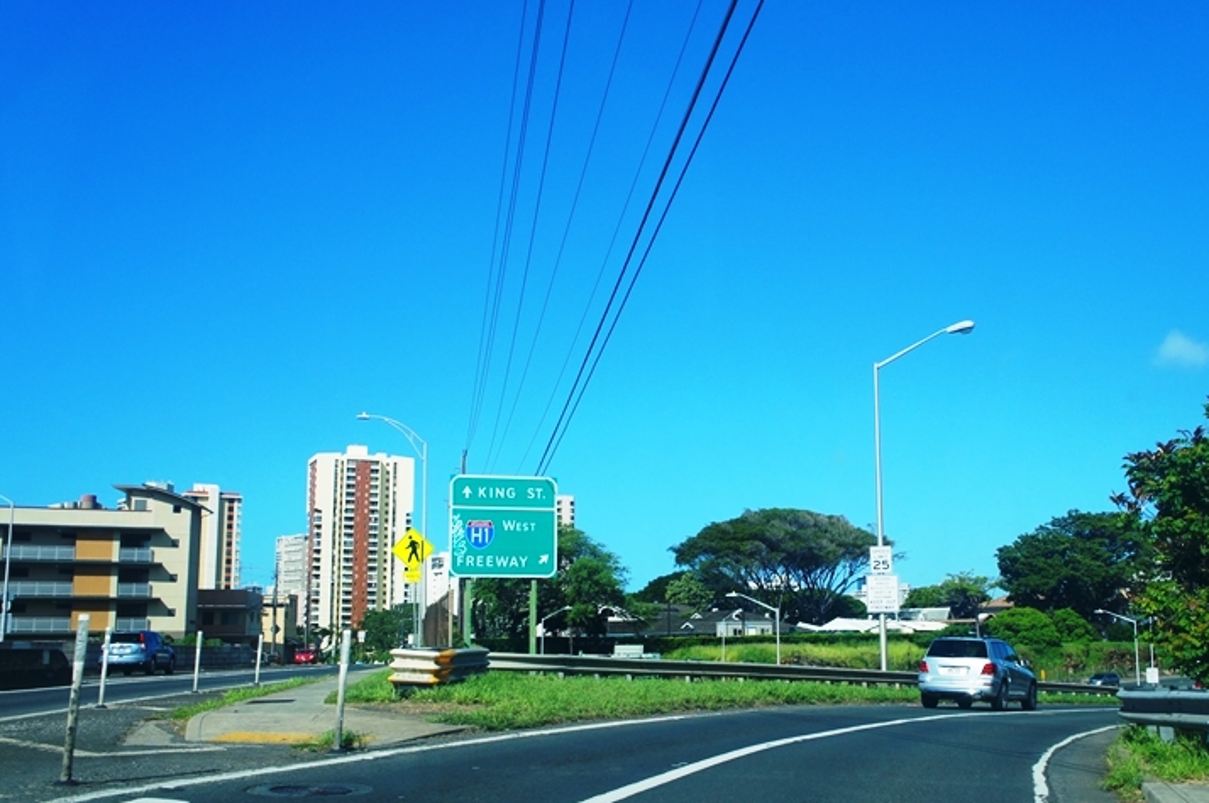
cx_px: 665
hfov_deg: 51.9
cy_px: 436
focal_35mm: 37
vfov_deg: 35.8
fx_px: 1241
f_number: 7.1
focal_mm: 22
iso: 200
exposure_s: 1/500
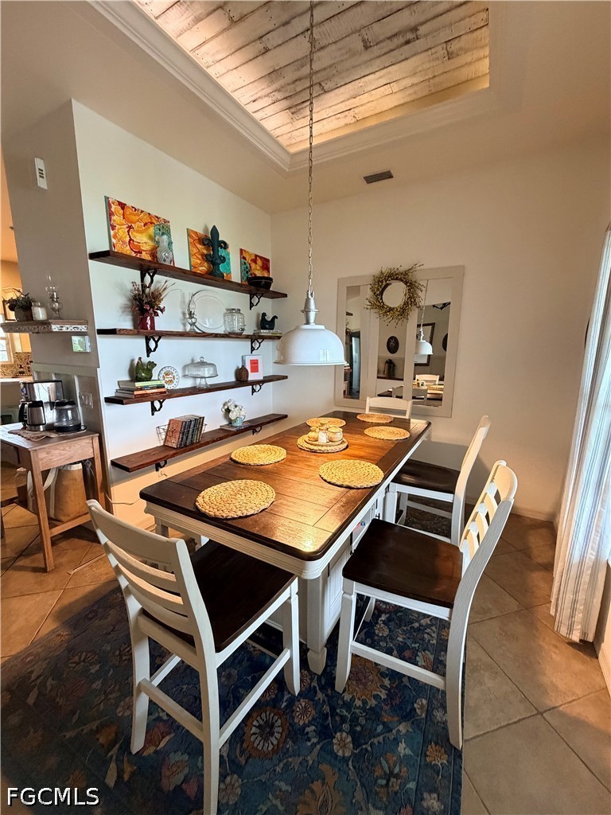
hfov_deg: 85.7
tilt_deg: -9.2
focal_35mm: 14
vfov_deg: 102.1
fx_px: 329
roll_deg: -1.0
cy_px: 408
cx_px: 306
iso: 500
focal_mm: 2.22
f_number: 2.2
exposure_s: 1/60
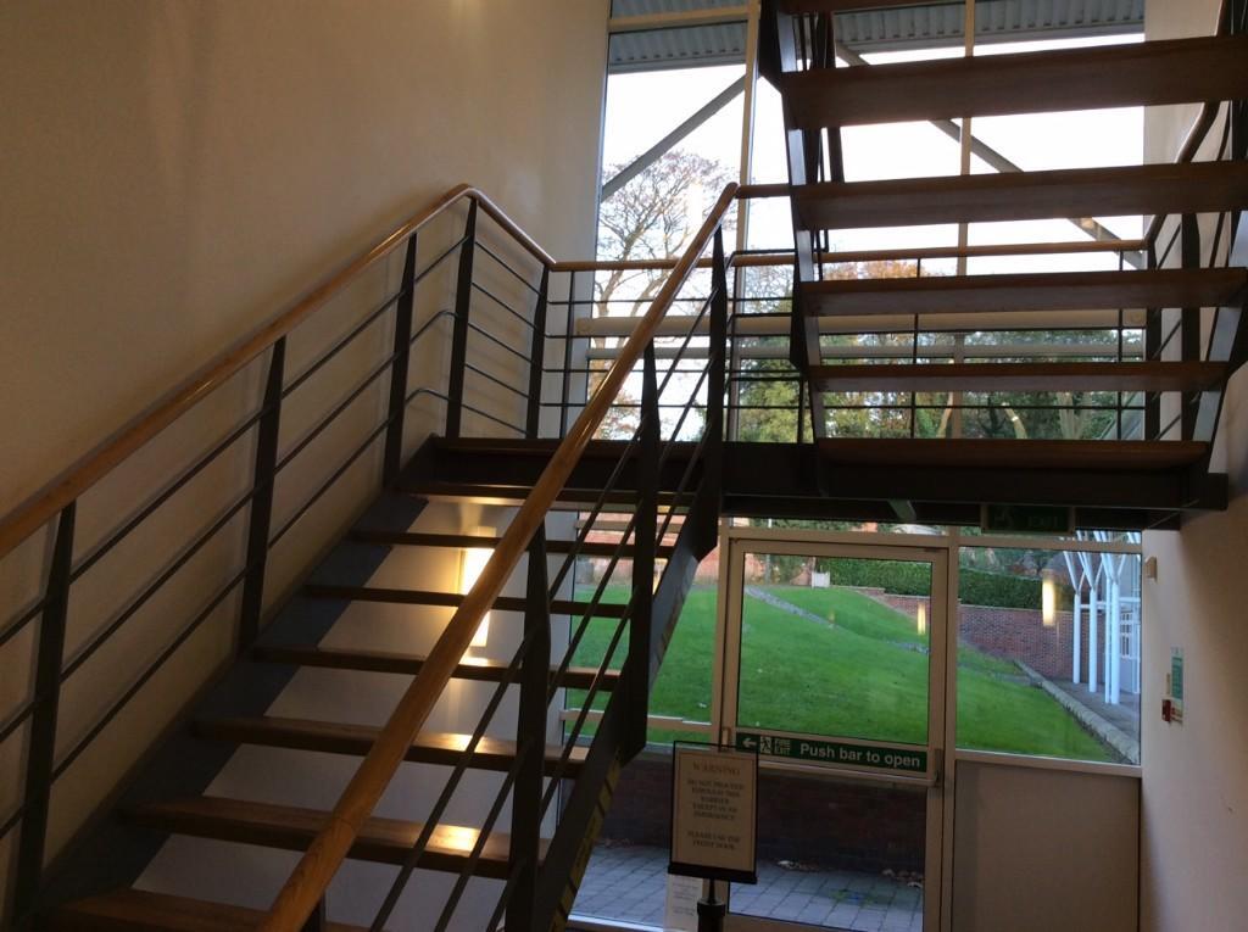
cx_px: 624
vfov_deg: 44.1
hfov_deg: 56.9
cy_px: 466
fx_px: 1152
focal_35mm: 32
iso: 32
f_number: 2.4
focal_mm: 3.3
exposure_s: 1/24
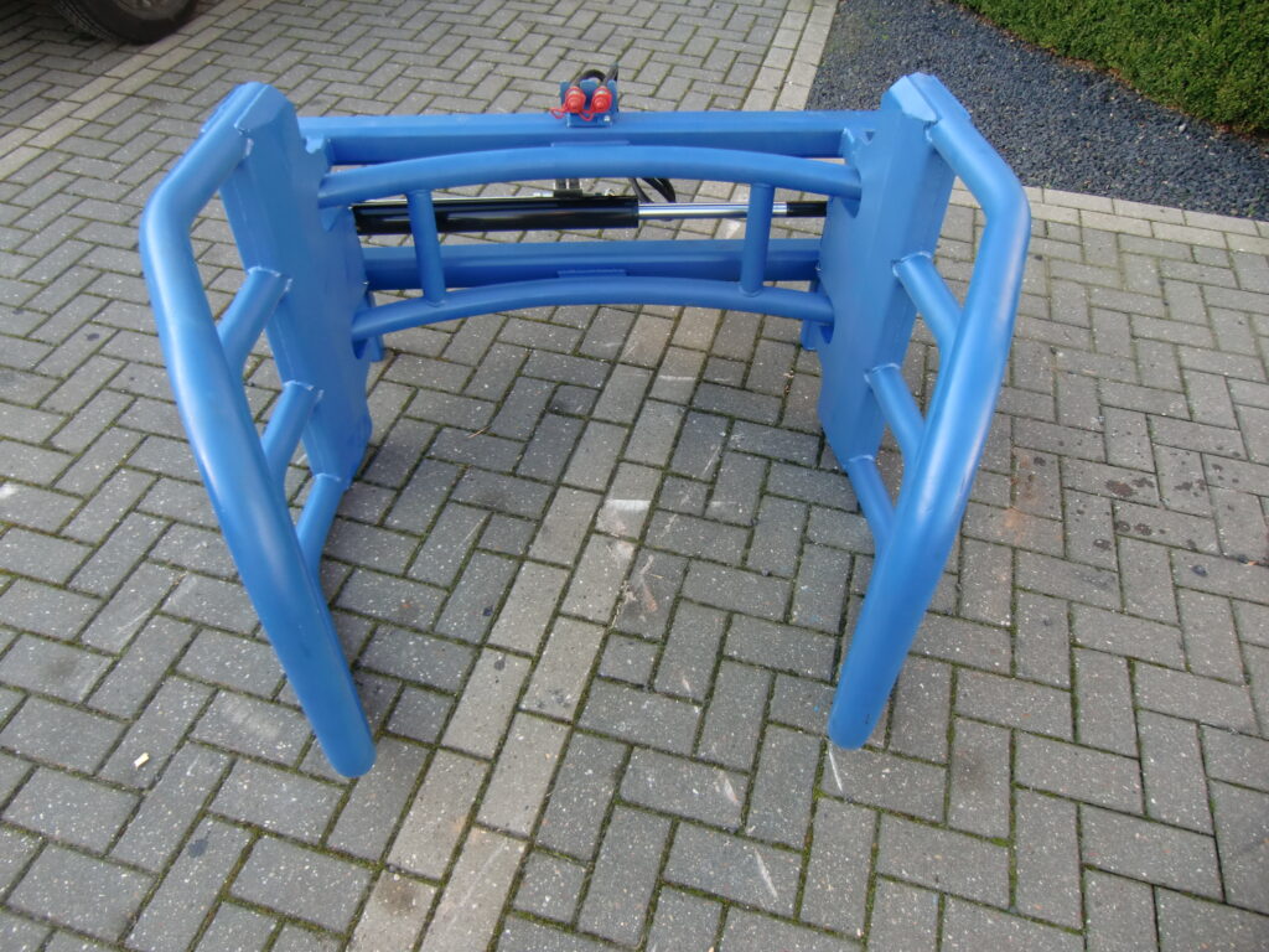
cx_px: 634
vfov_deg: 56.8
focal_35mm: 24
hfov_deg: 71.6
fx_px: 880
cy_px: 476
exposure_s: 1/60
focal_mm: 4.3
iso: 80
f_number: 3.2
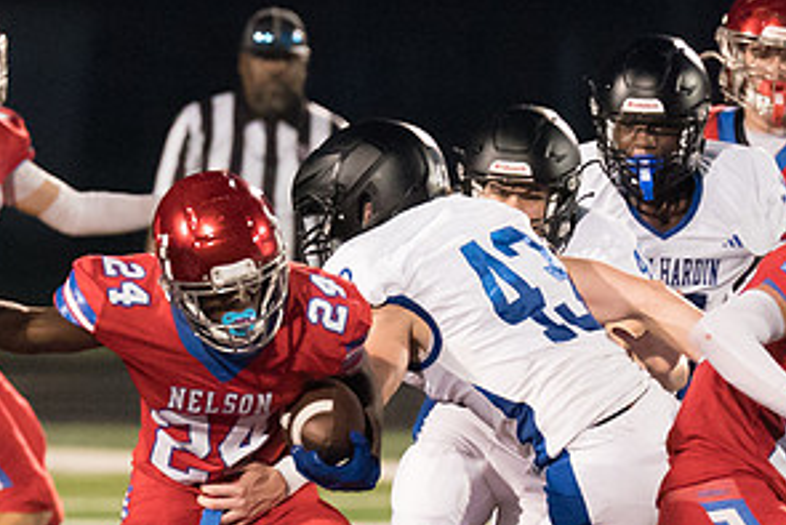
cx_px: 235
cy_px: 354
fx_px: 17147
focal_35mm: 785
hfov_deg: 2.6
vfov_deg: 1.8
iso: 10000
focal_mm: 200
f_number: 2.8
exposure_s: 1/1000
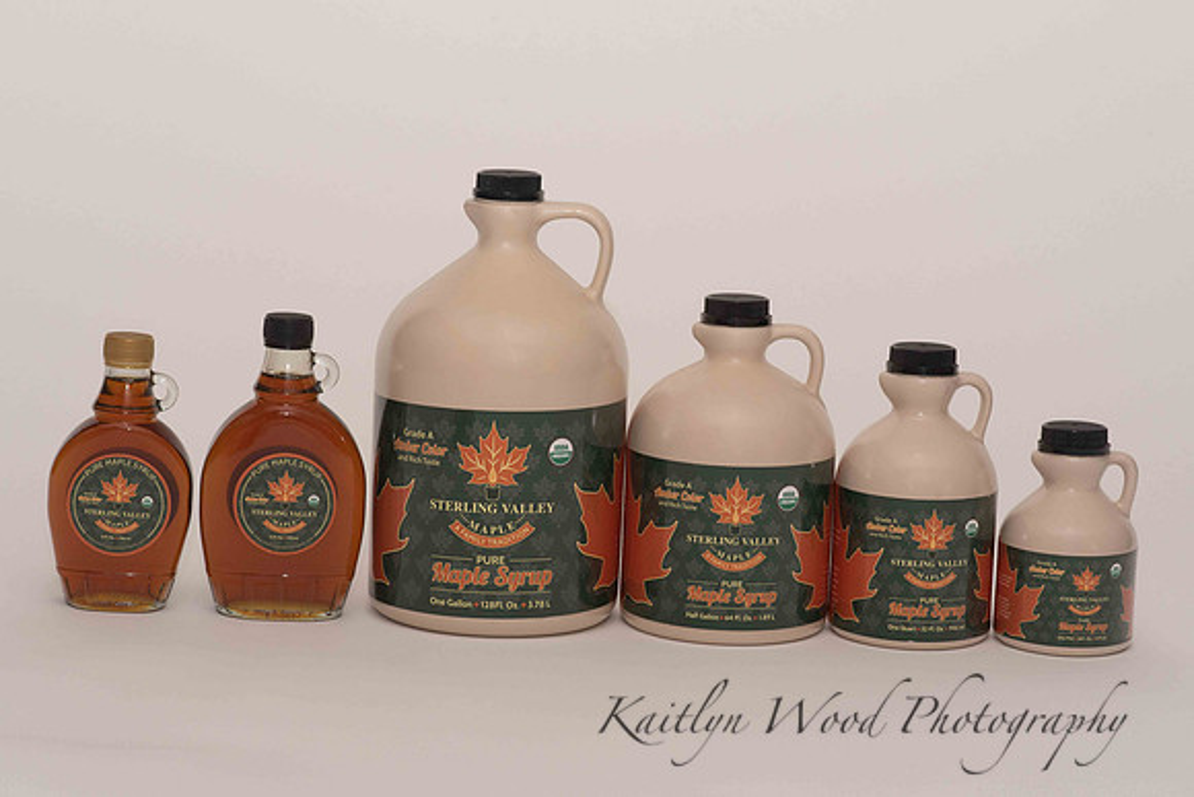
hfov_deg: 23.9
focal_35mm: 85
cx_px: 597
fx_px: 2820
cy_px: 398
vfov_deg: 16.1
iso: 400
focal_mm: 85
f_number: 13
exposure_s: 1/100
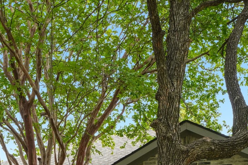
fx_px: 468
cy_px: 240
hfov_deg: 29.2
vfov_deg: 18.1
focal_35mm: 68
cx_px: 61
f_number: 9
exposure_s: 1/200
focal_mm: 22
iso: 640
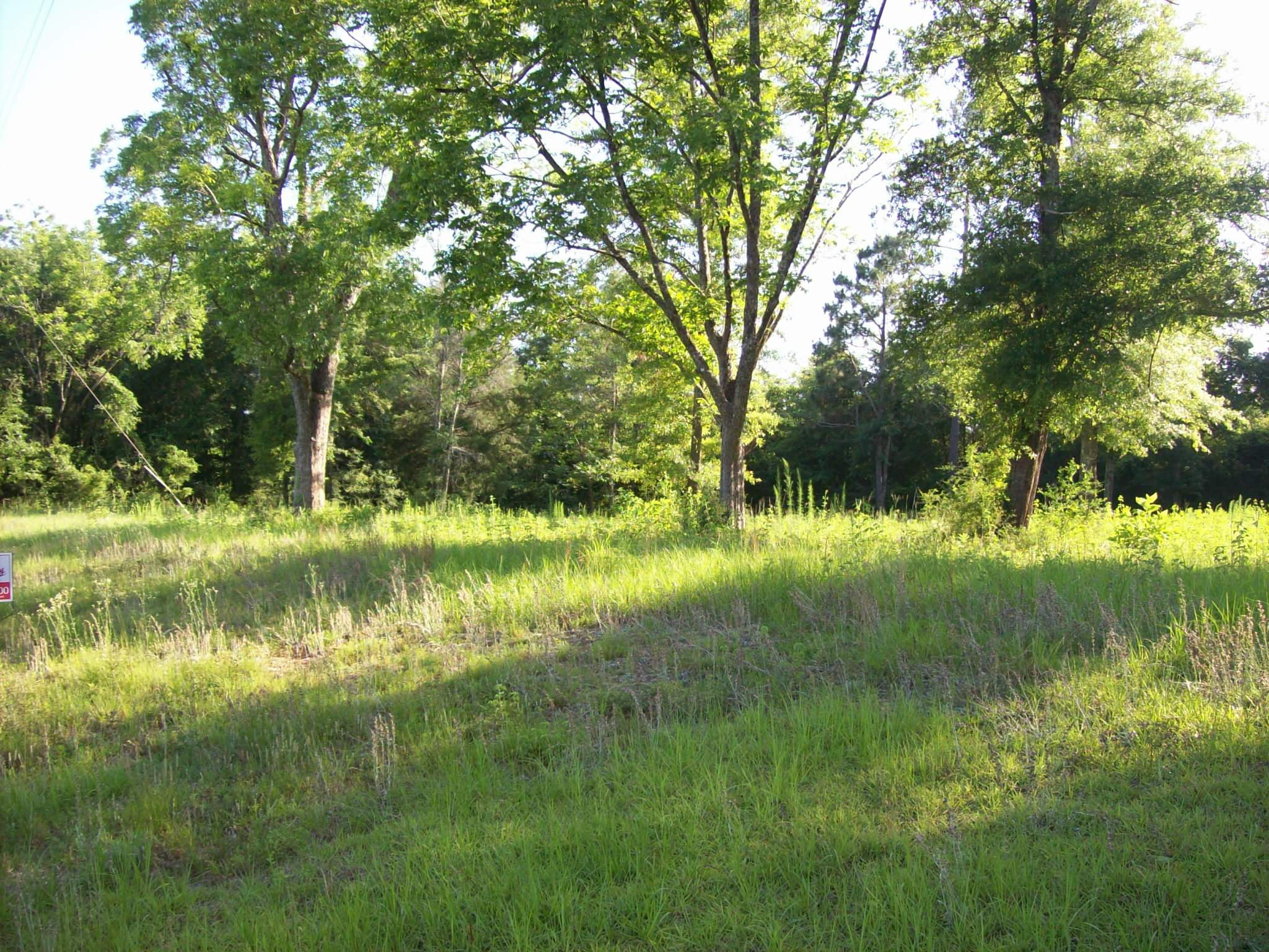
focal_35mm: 36
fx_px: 1320
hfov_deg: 51.4
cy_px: 476
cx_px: 634
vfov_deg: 39.7
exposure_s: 1/195
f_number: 2.7
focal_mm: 6
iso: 80
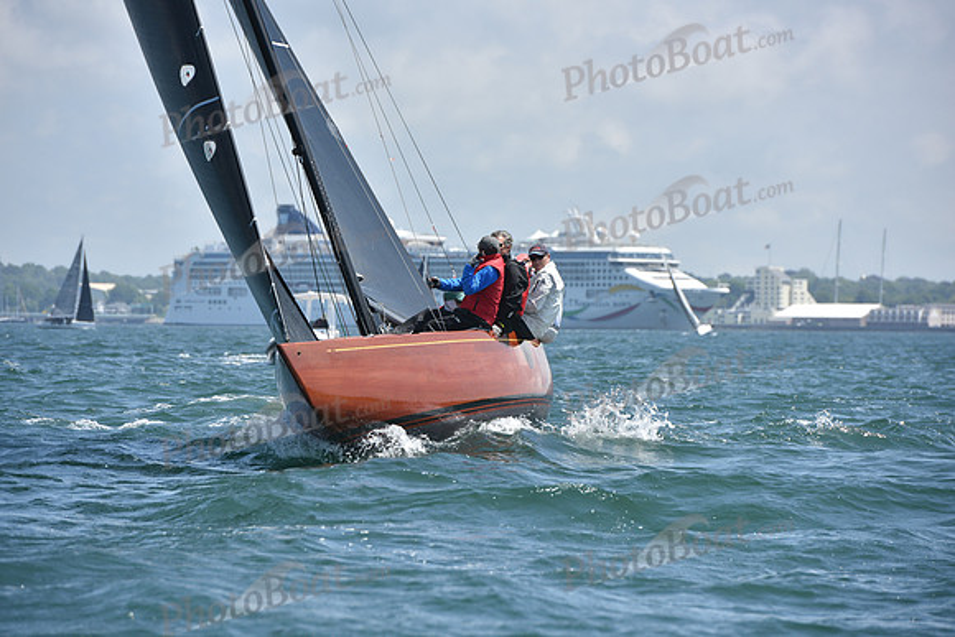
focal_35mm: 195
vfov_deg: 7.0
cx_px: 478
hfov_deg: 10.5
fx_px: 5174
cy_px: 318
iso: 250
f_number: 6.3
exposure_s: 1/1250
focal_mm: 195
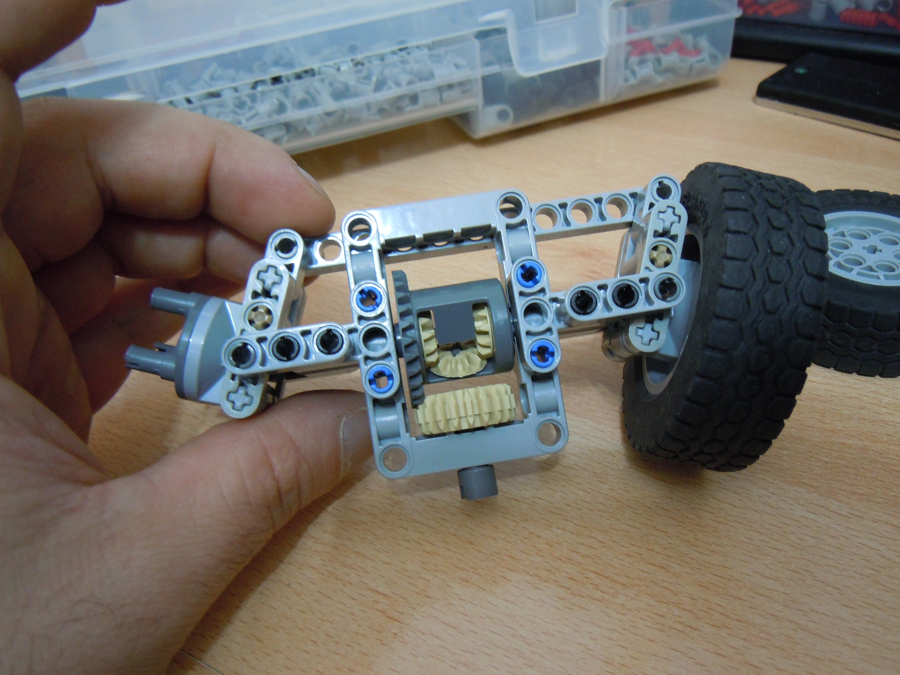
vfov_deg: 46.8
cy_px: 338
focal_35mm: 30
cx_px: 450
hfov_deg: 60.0
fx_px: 780
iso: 400
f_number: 3.5
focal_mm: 5.4
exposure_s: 1/8
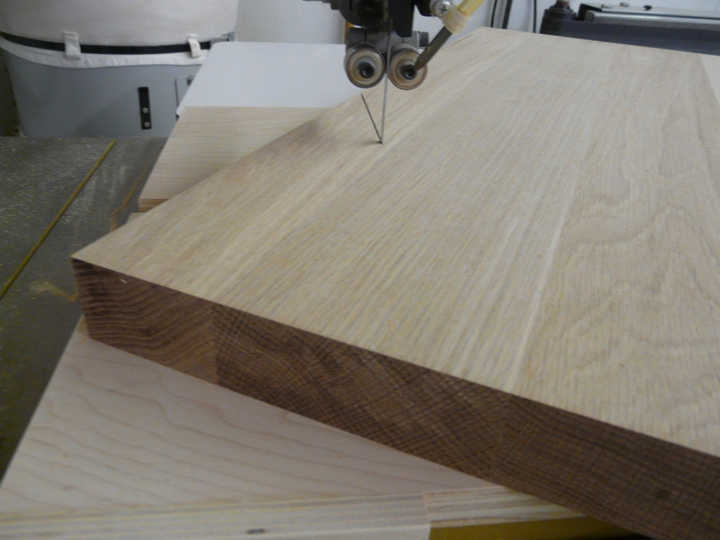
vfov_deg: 49.7
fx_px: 582
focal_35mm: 28
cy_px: 270
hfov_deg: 63.4
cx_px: 360
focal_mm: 4.6
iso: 200
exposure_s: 1/15
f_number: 2.8
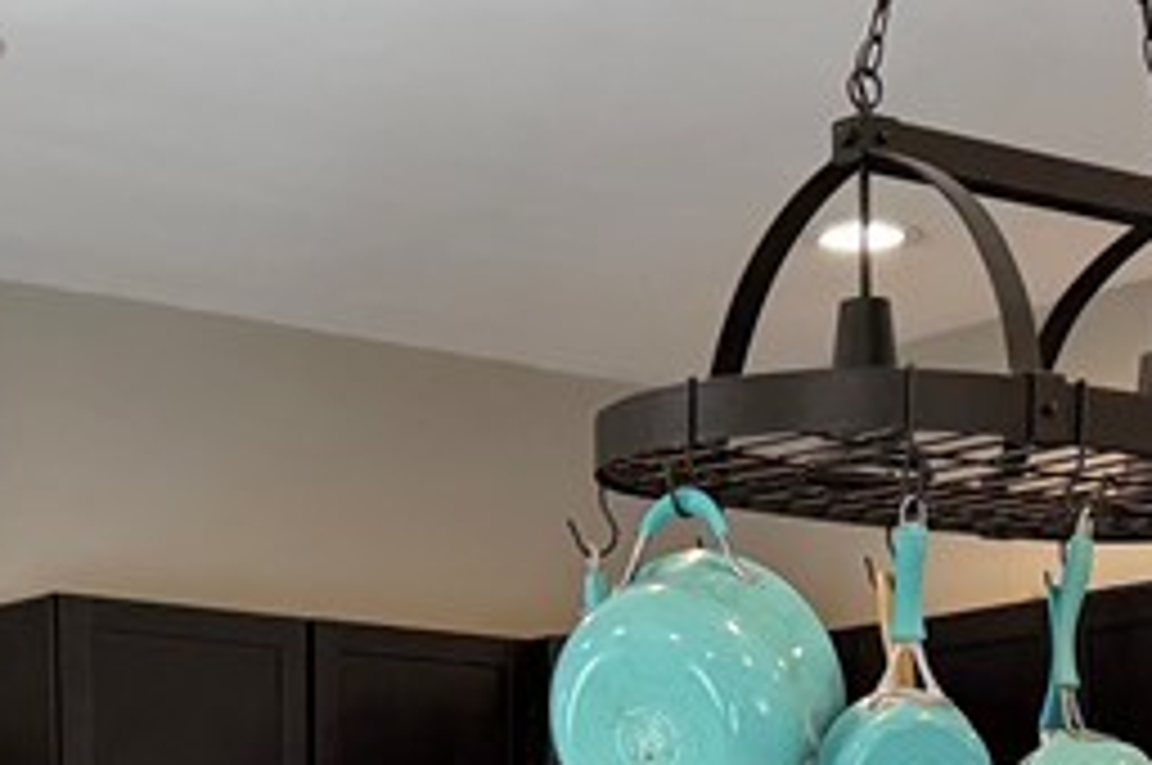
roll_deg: -0.1
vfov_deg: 12.6
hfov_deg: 20.4
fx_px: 3196
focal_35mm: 100
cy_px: 1318
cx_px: 598
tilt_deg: -4.4
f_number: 1.78
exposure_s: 1/120
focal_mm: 6.76
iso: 160
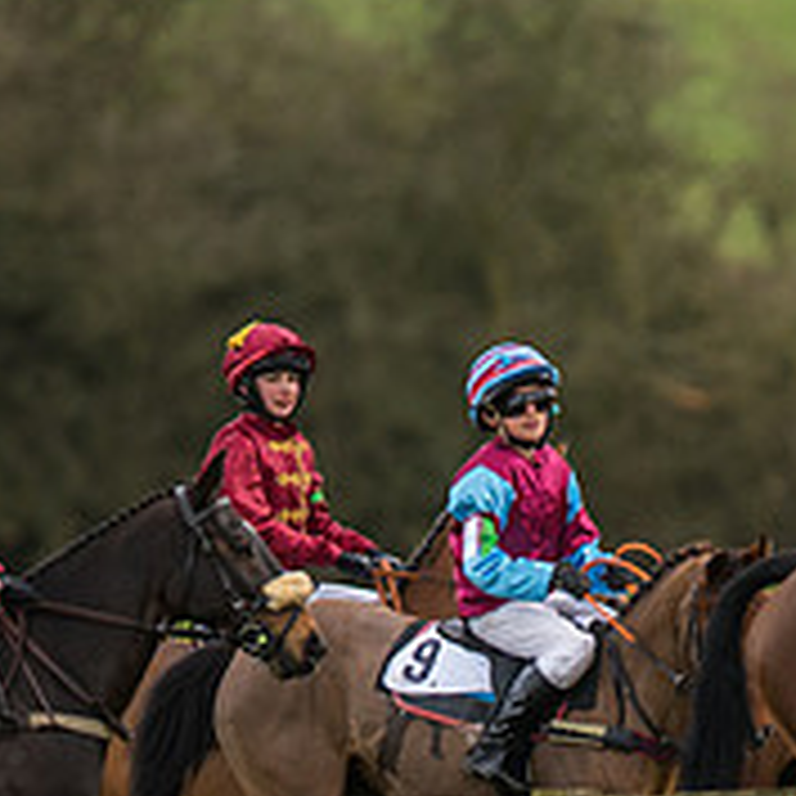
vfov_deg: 1.4
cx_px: 844
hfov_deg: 1.4
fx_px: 33717
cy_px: 657
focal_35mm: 1296
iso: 400
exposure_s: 1/1600
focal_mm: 400
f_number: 4
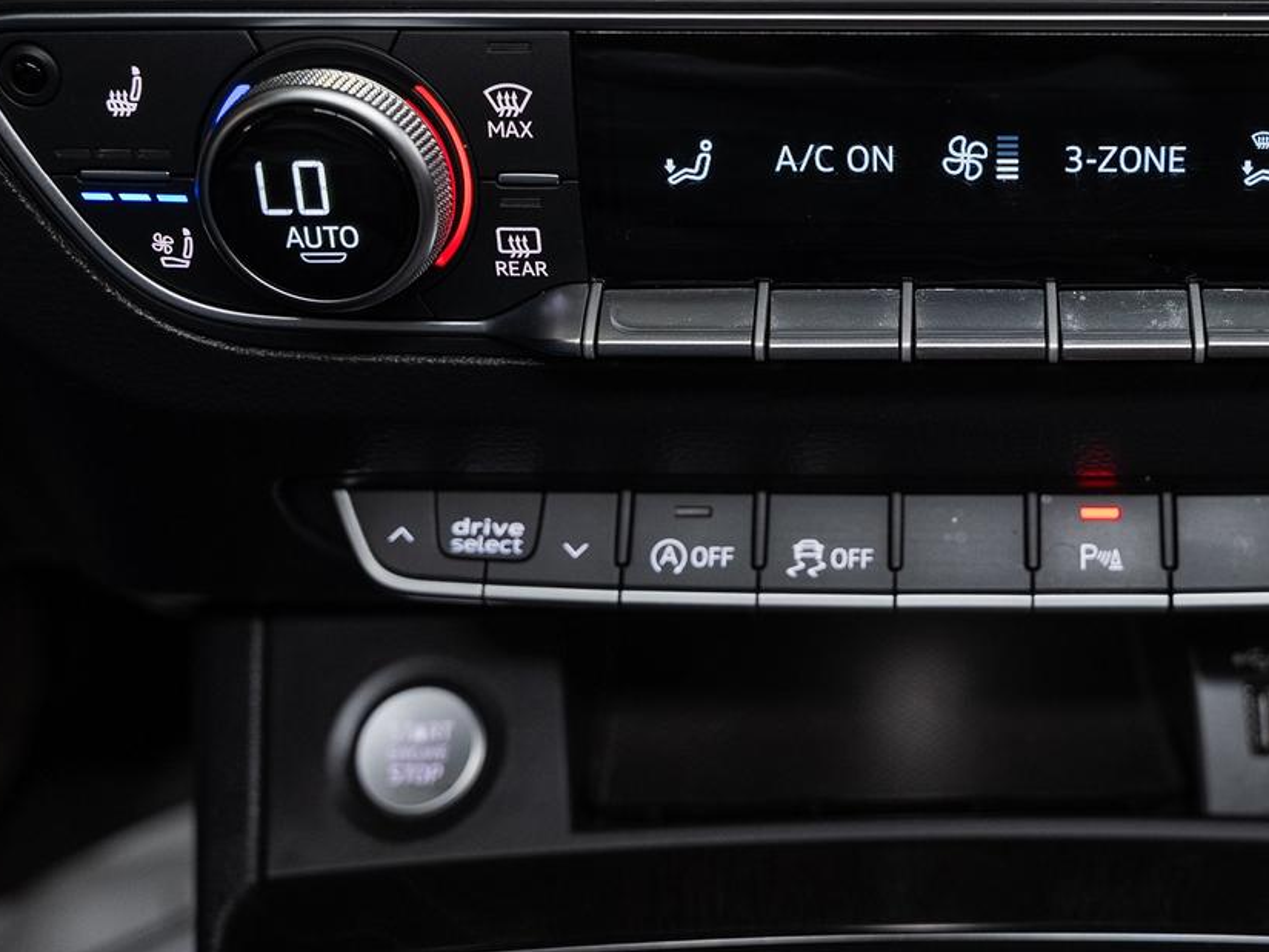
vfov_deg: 29.9
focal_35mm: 48
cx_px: 963
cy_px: 265
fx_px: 1760
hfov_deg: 38.6
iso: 1000
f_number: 4
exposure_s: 1/40
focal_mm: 28.6
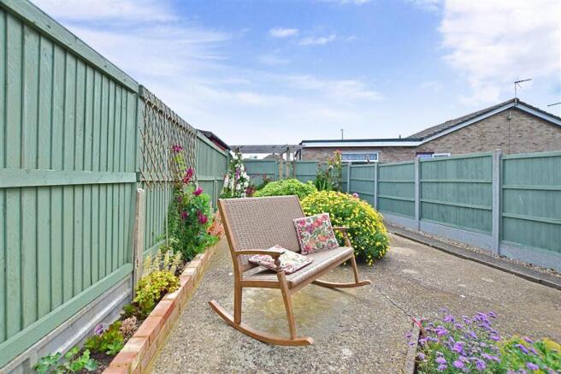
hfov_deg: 100.4
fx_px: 234
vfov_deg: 77.3
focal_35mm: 15
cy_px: 187
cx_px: 280
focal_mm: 10
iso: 200
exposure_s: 1/250
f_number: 8
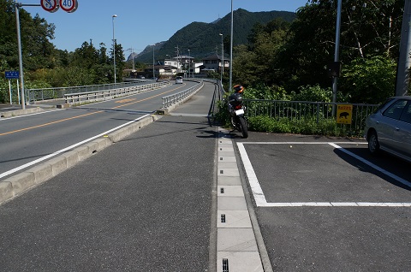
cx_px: 206
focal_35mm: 31
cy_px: 136
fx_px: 357
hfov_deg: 59.8
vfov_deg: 41.7
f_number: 11
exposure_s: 1/160
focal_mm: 20.9
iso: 100
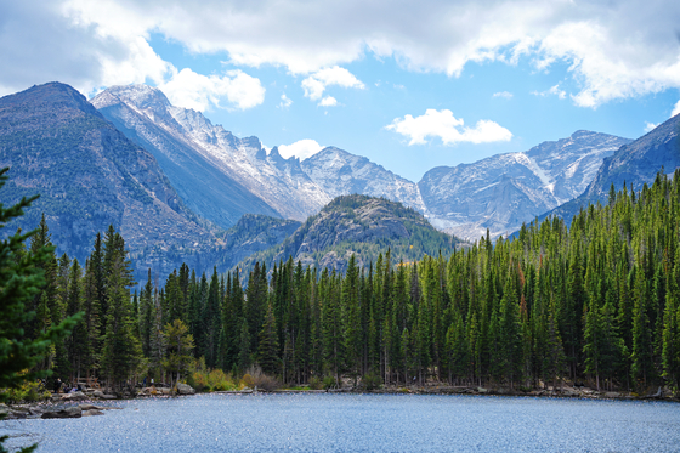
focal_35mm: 72
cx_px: 340
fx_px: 1360
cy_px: 226
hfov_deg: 28.1
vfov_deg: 18.9
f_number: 4
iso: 100
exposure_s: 1/1000
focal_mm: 72
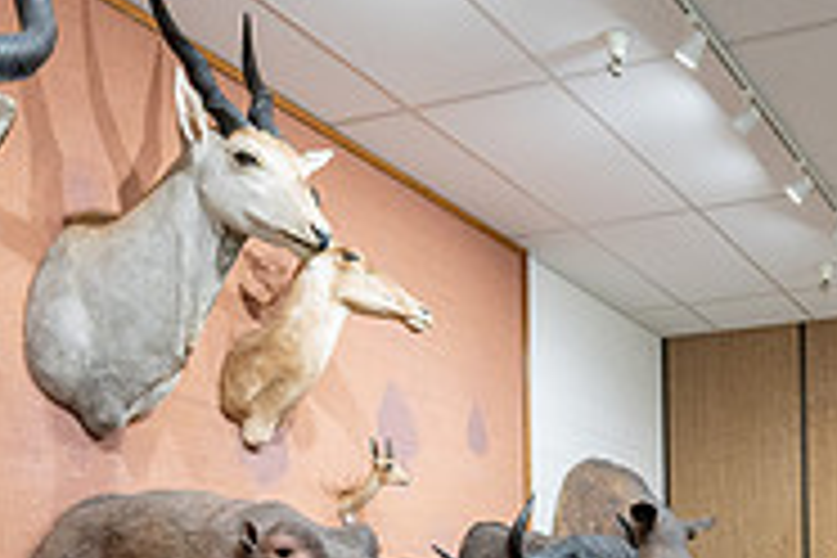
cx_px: 792
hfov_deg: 36.5
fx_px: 1162
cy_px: 650
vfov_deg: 24.7
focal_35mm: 50
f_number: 4
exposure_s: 1/125
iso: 640
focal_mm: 16
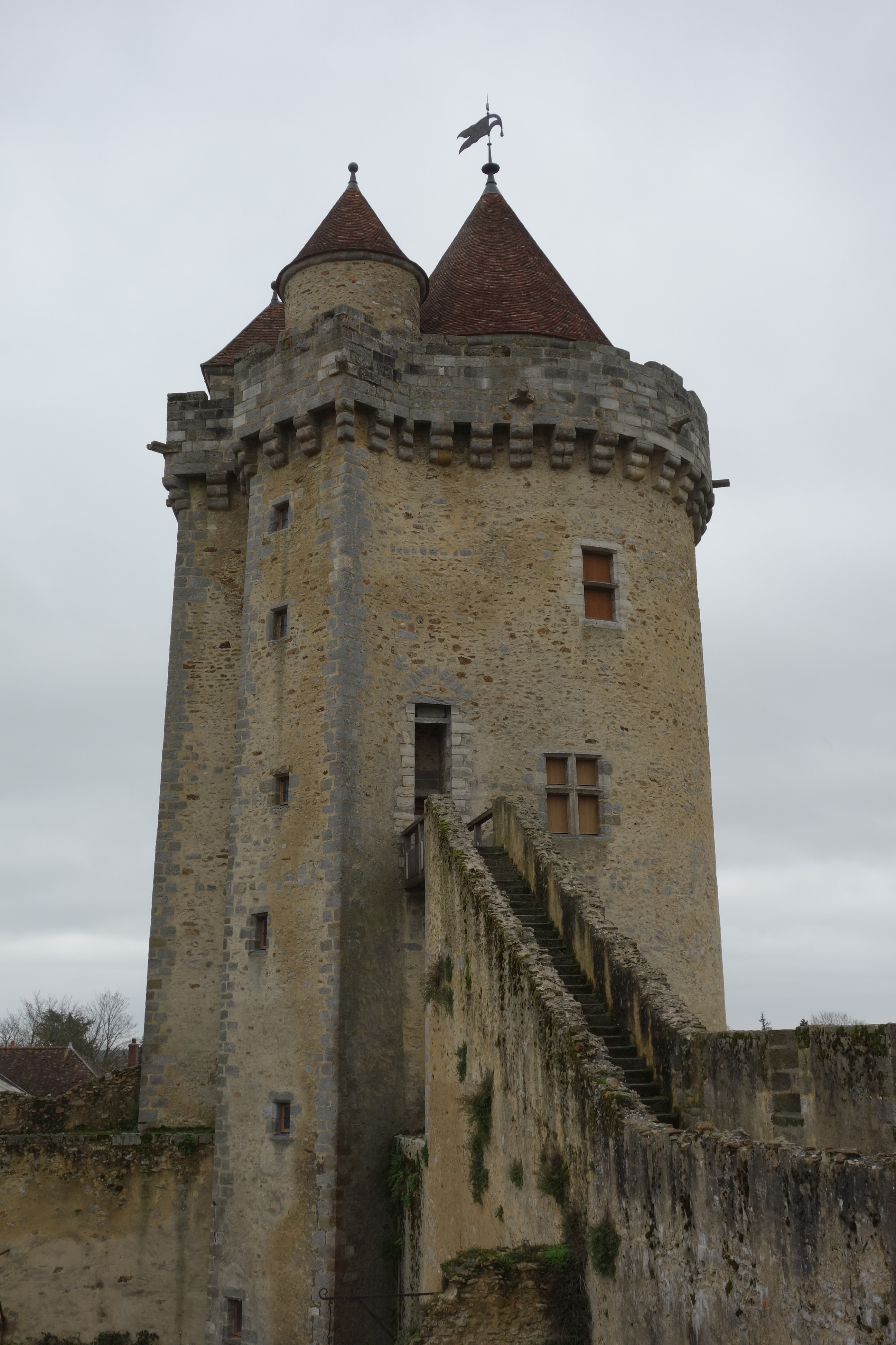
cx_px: 448
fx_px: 1419
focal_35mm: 38
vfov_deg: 50.7
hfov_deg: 35.1
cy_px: 672
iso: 125
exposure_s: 1/100
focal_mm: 14.07
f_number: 4.5
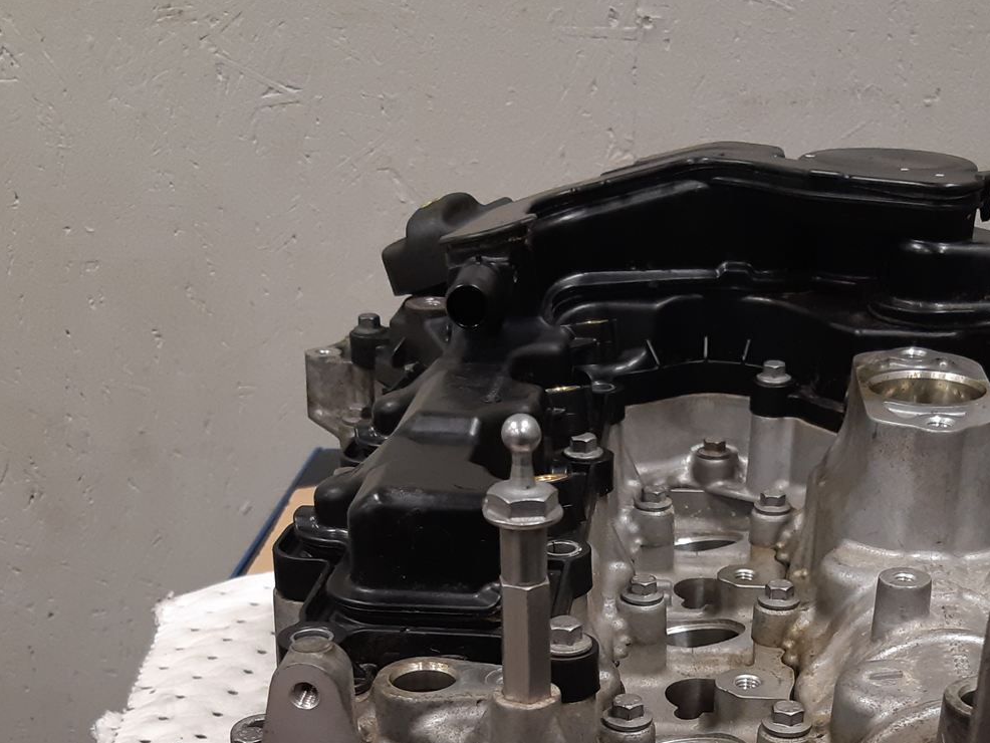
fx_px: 1545
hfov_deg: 35.3
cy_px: 718
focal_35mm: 54
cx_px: 641
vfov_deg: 25.9
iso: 125
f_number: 1.7
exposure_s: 1/50
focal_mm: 3.93
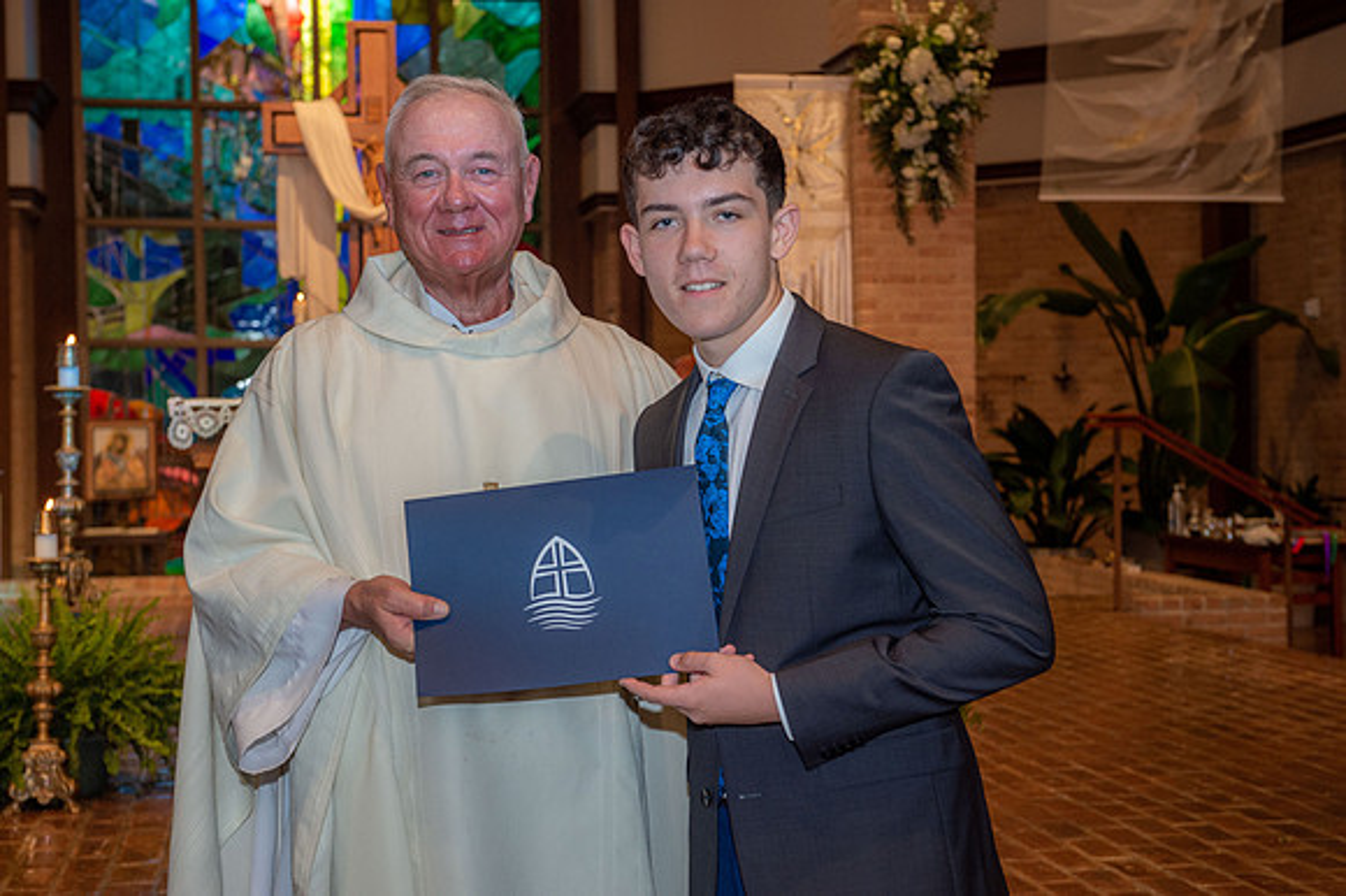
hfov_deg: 34.5
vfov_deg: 23.4
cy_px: 448
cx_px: 673
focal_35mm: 58
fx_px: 2167
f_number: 5.6
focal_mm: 58
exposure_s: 1/125
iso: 1600
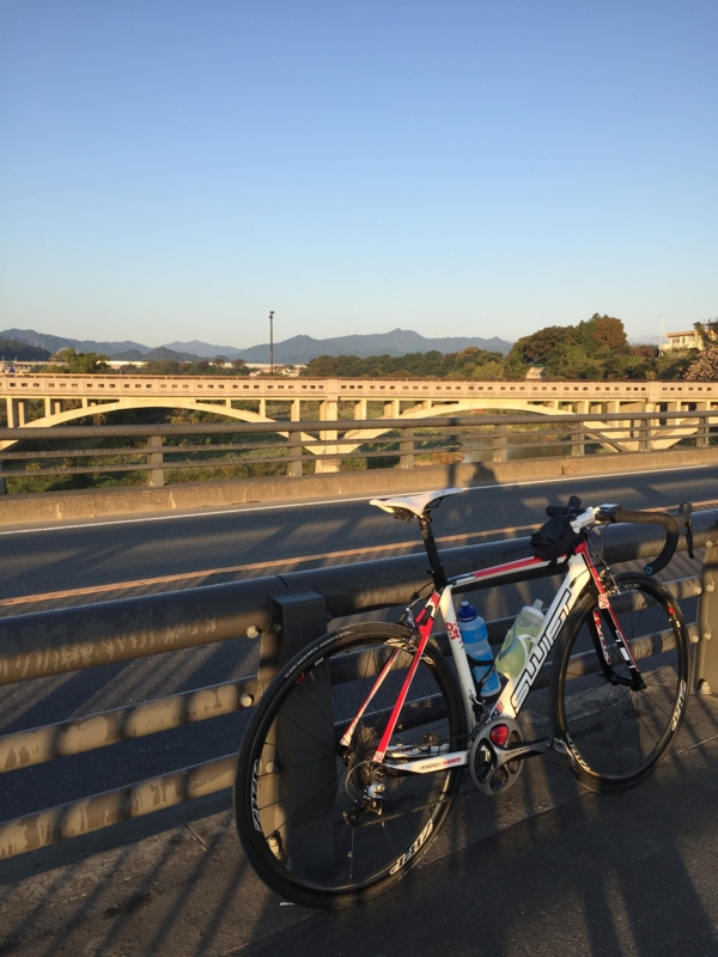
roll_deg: +0.0
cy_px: 478
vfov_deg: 61.7
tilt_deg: -5.5
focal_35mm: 29
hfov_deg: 48.2
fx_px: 802
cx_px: 359
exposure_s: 1/618
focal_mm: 4.15
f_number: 2.2
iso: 32
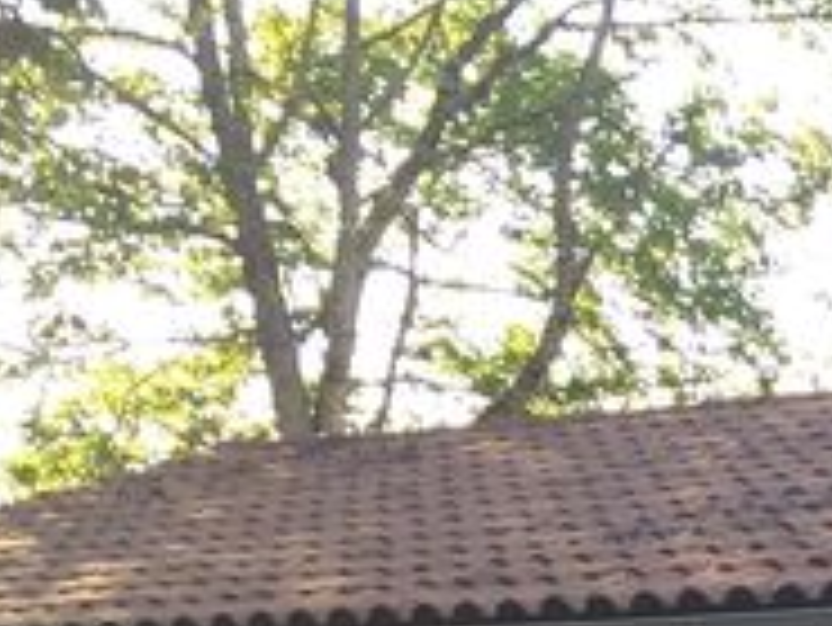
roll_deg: -0.9
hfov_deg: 11.5
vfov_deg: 8.6
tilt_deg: -7.4
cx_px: 1588
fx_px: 3776
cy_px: 1504
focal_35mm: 157
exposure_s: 1/308
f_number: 2.2
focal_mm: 4.15
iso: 32
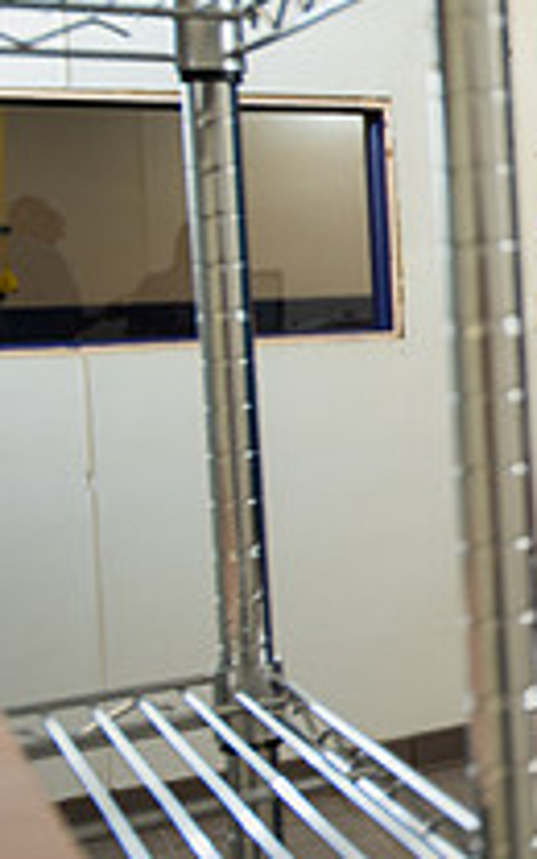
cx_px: 1165
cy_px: 332
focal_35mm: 74
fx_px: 1733
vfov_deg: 27.8
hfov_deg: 14.0
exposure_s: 1/200
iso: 400
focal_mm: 26
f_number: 4
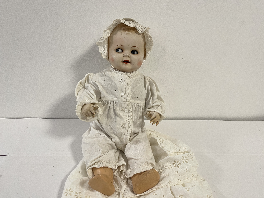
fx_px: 191
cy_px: 99
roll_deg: -3.6
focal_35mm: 25
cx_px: 132
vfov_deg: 54.9
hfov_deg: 69.4
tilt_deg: -25.7
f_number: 1.6
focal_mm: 5.1
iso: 64
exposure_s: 1/50
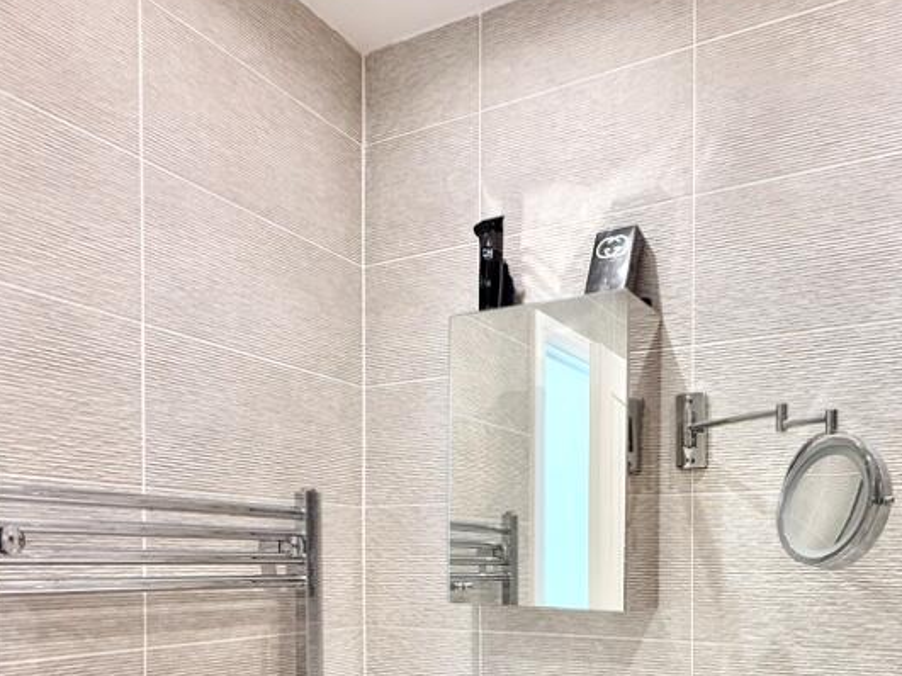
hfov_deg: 60.9
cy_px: 574
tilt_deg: -0.2
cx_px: 698
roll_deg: +0.2
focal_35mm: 27
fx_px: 703
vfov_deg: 47.5
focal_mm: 2.22
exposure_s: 1/99
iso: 100
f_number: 2.2
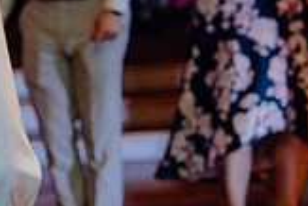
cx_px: -204
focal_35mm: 220
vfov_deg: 6.2
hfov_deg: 9.0
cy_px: -60
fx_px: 1884
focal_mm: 62
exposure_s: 1/200
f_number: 3.5
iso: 2500
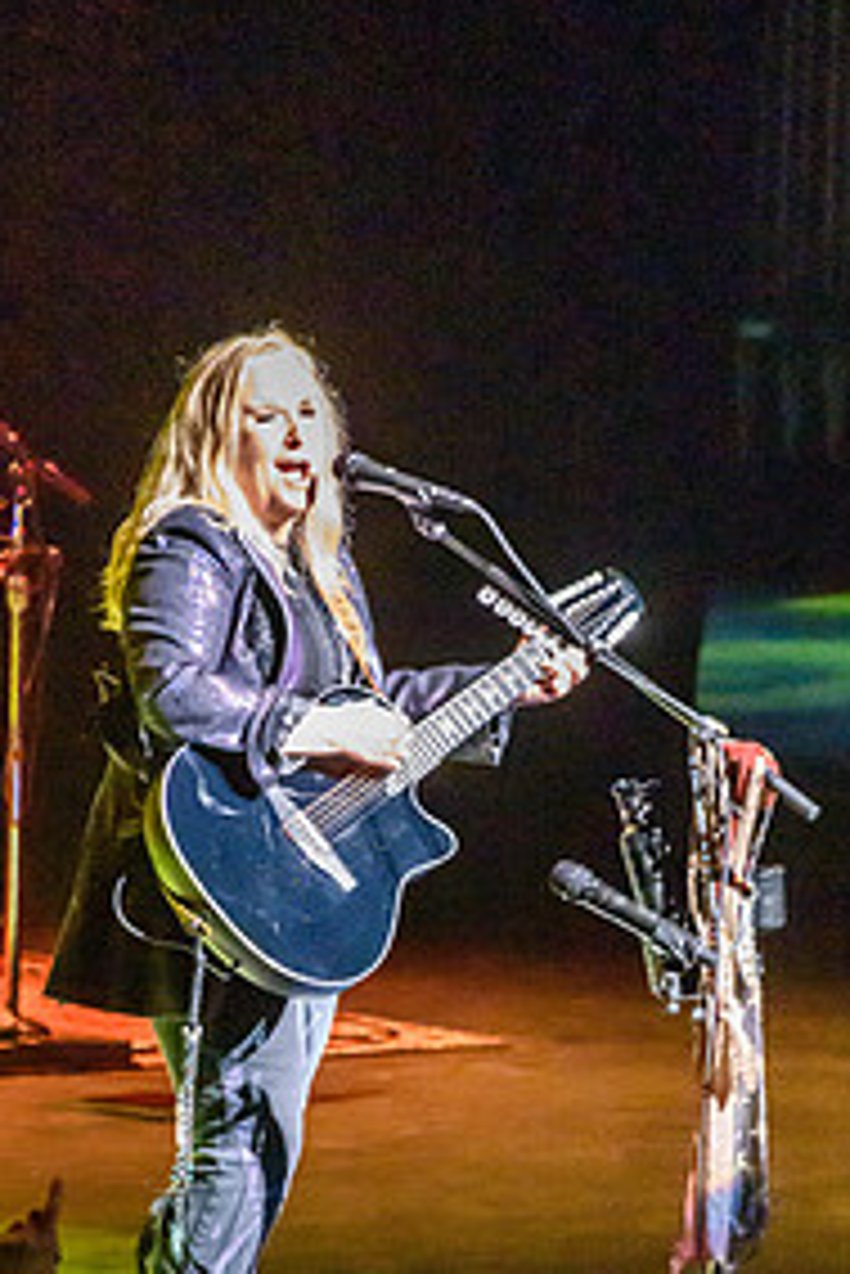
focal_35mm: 334
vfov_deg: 6.2
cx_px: 454
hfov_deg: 4.1
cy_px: 990
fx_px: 11814
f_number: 4.8
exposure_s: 1/125
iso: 12800
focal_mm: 140
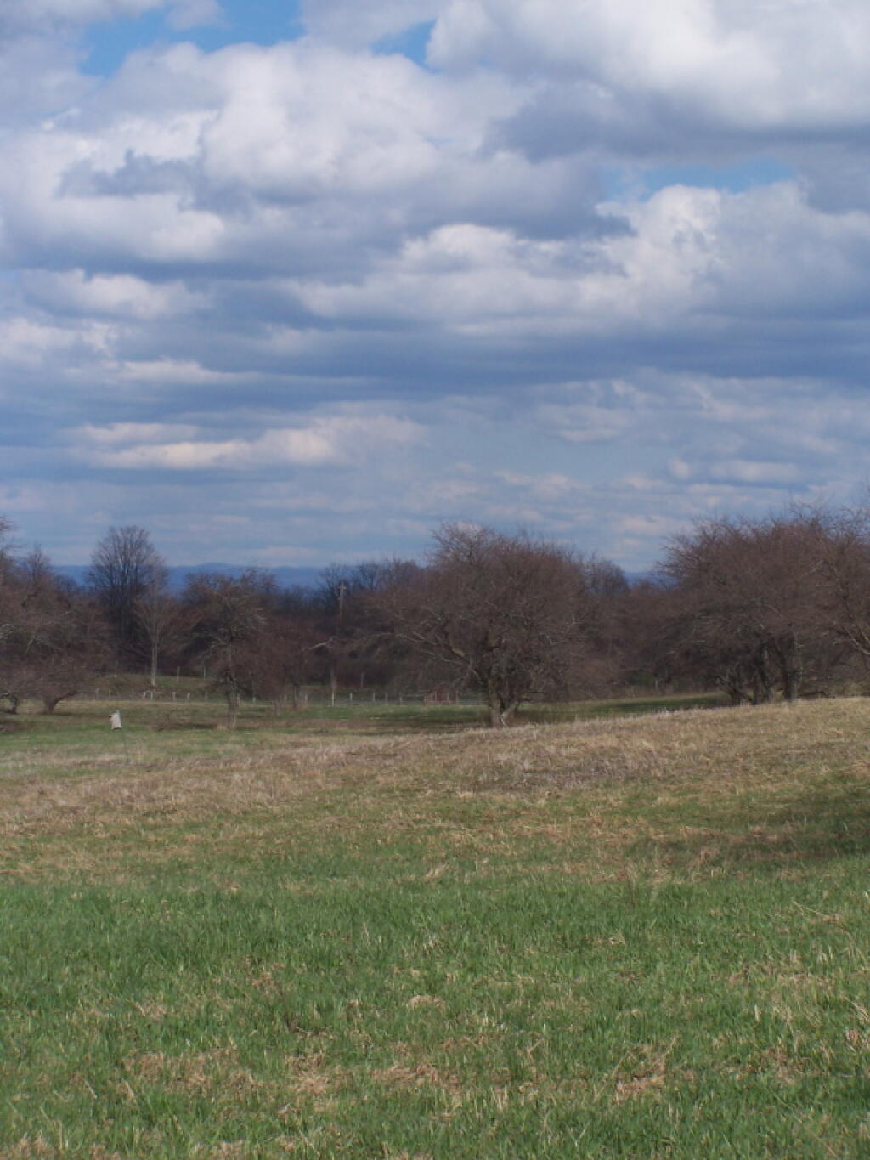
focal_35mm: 94
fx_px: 3149
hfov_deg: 15.7
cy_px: 580
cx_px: 435
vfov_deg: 20.9
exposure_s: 1/500
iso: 80
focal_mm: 15.6
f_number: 6.3
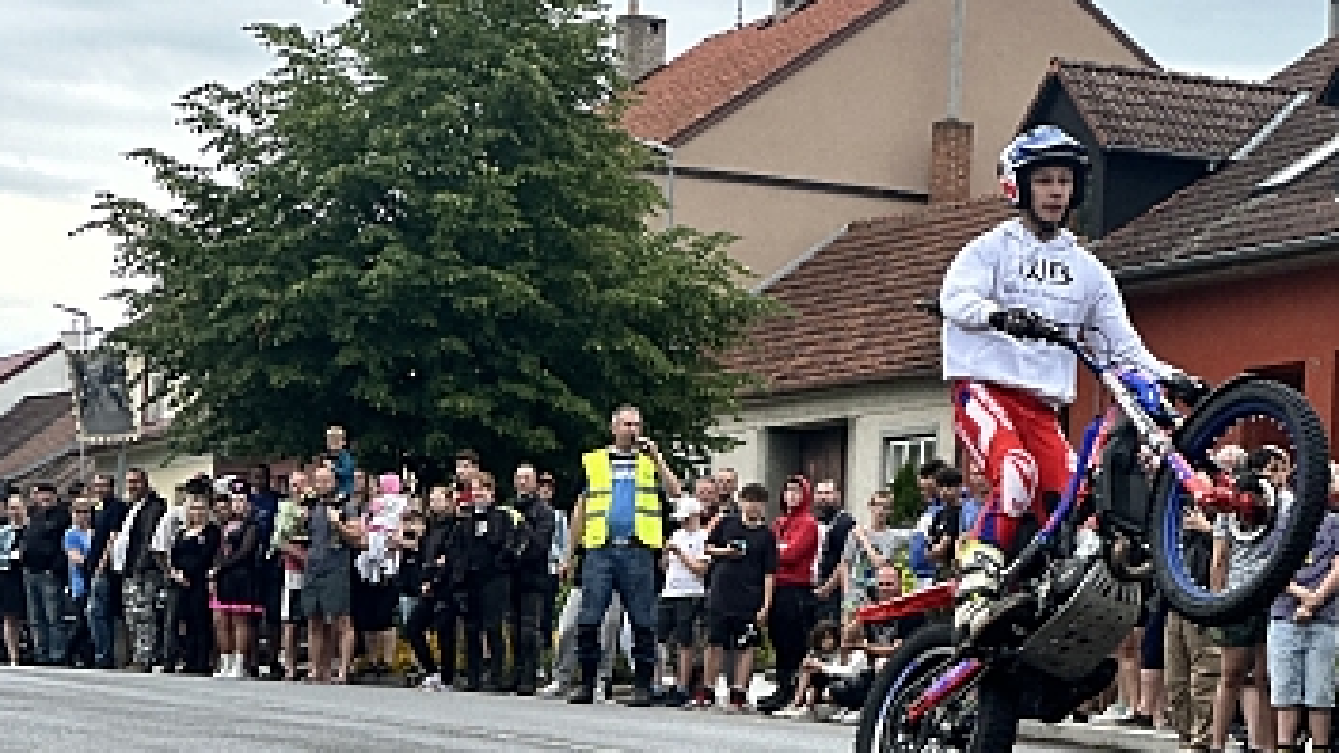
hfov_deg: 15.0
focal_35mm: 143
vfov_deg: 8.4
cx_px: 852
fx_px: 5077
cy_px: 806
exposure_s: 1/115
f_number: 2.8
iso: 32
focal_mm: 9
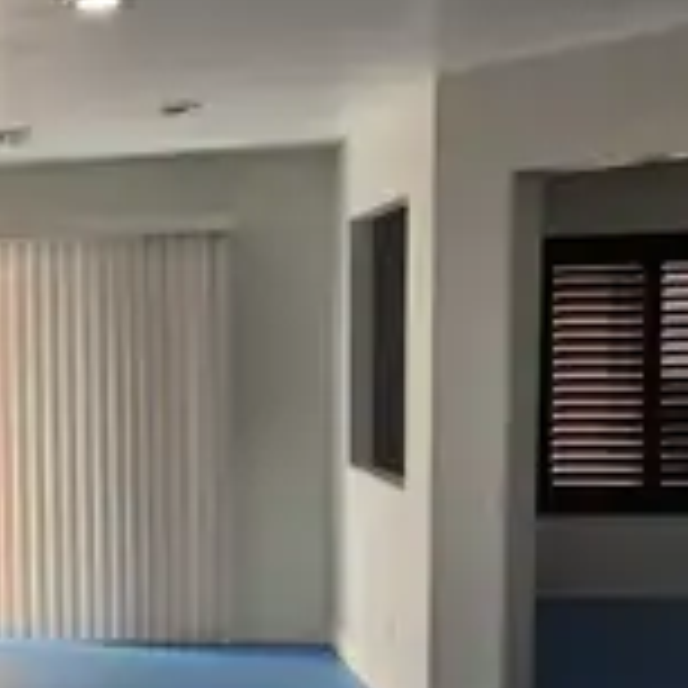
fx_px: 1192
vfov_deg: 32.1
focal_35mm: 53
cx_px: -112
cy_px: 414
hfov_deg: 28.5
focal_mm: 5.4
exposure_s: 1/120
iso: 64
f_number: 1.8
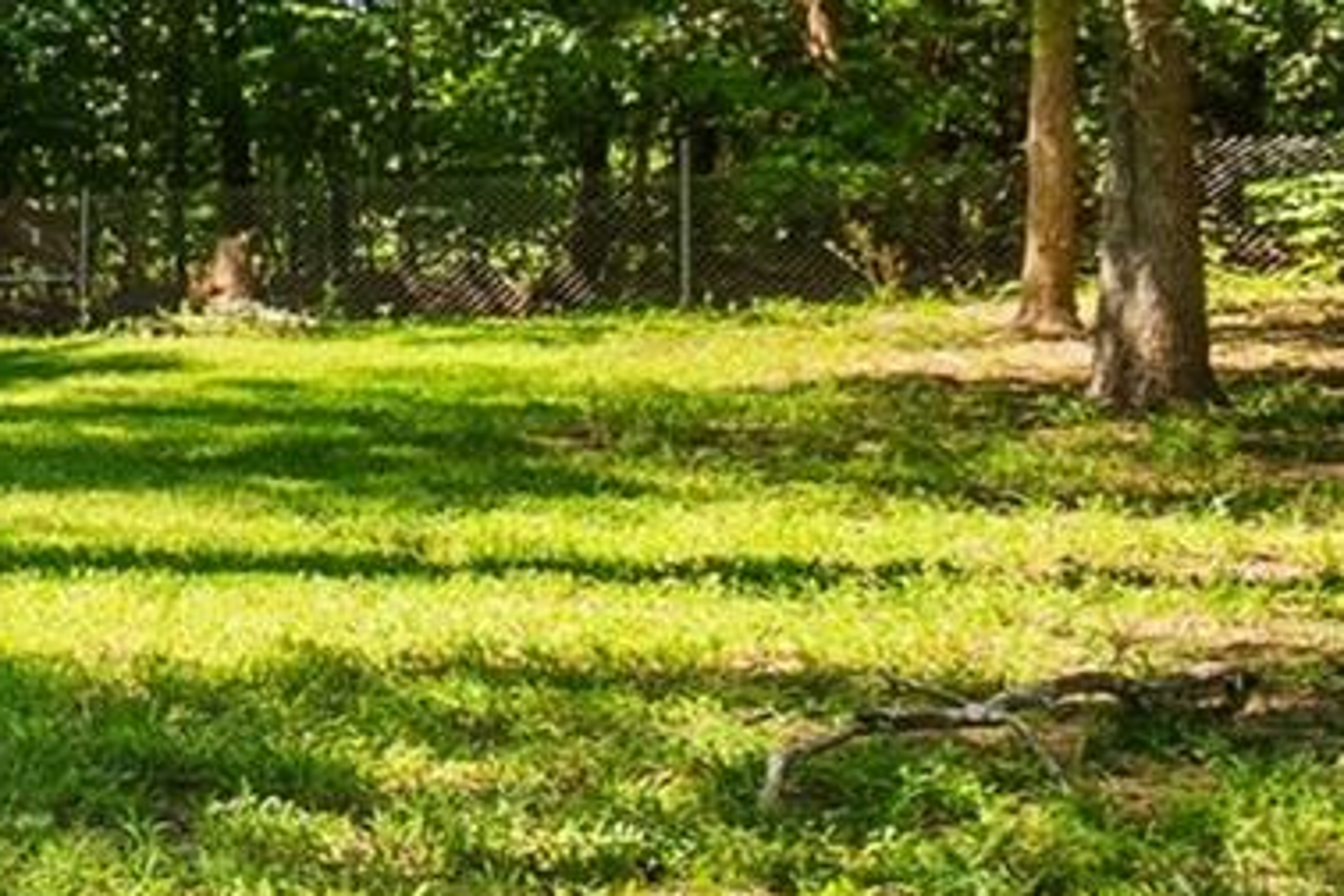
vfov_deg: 20.9
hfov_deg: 16.9
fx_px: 2426
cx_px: -1636
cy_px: 322
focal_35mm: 65
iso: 250
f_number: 9
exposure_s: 1/15
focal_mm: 12
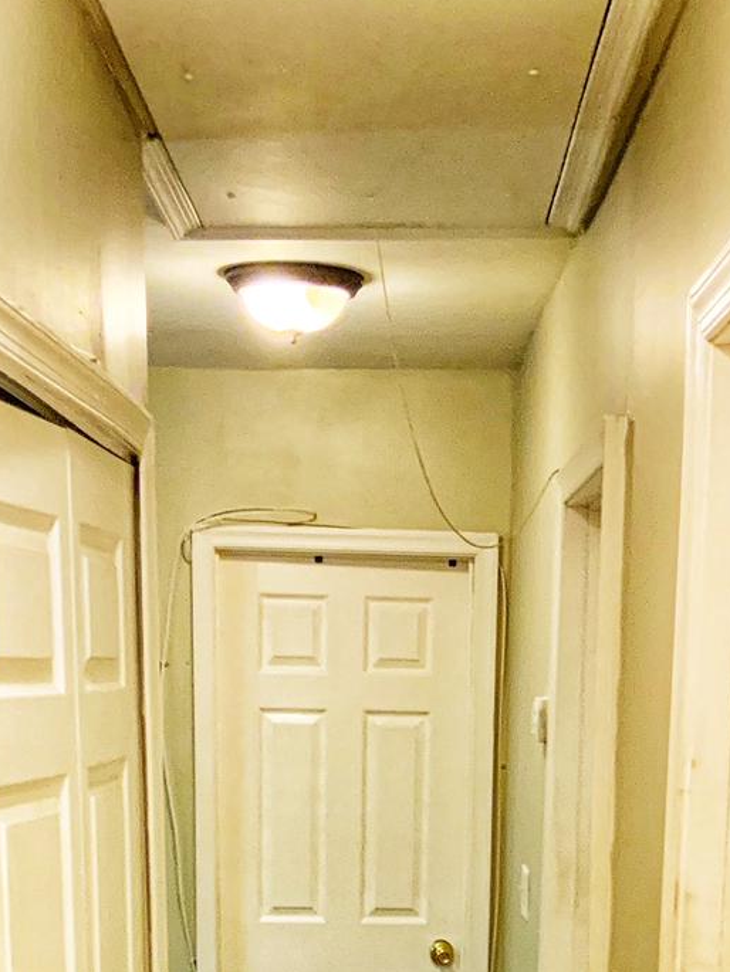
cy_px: 1080
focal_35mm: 65
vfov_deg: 27.2
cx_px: 419
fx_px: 1827
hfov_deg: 22.6
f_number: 1.8
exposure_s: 1/60
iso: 250
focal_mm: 3
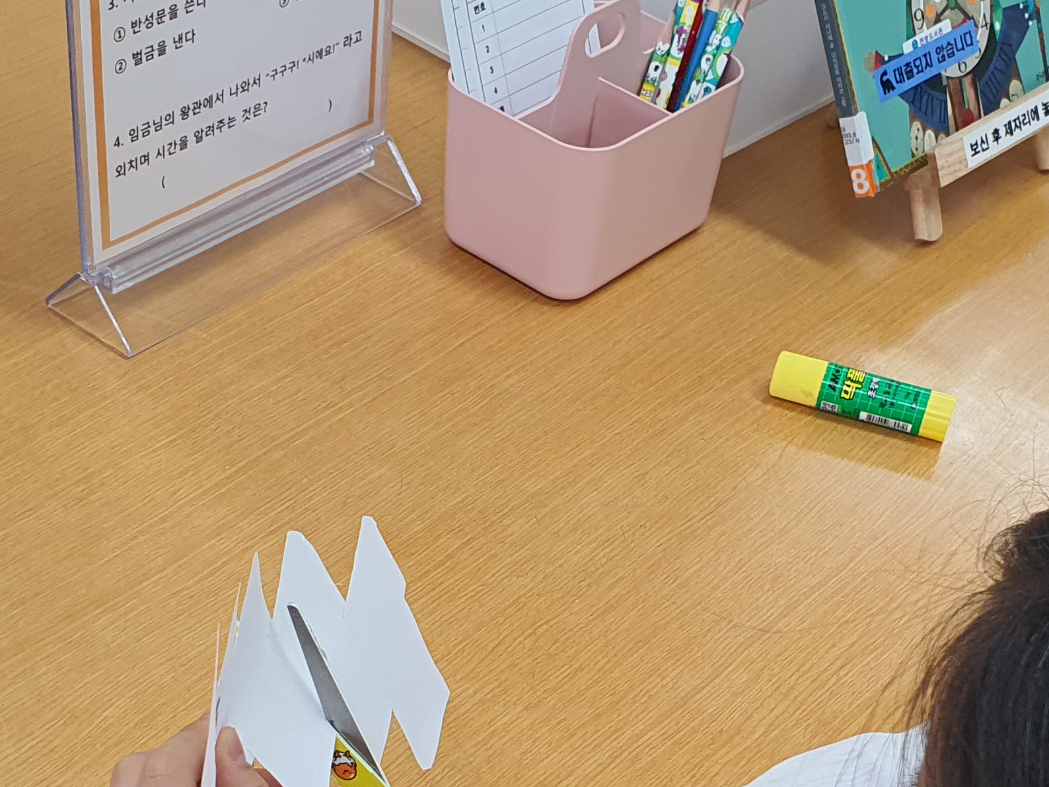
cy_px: 761
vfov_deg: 21.6
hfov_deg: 29.4
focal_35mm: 66
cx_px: 567
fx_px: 2000
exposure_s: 1/120
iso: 125
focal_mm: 4.3
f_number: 2.4
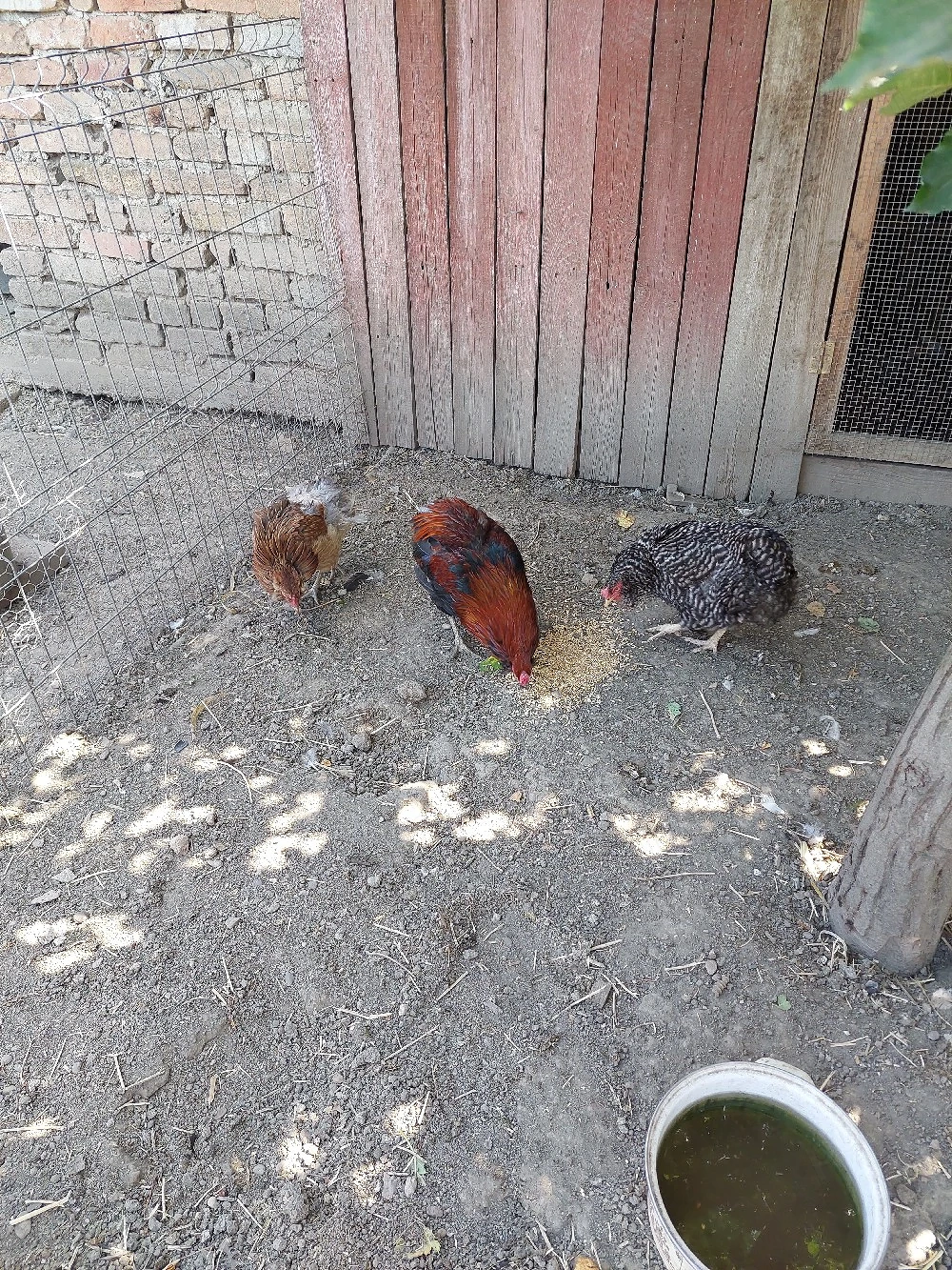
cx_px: 476
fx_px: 917
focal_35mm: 25
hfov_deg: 54.9
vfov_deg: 69.4
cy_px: 635
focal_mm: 5.23
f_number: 1.8
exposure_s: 1/100
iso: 50
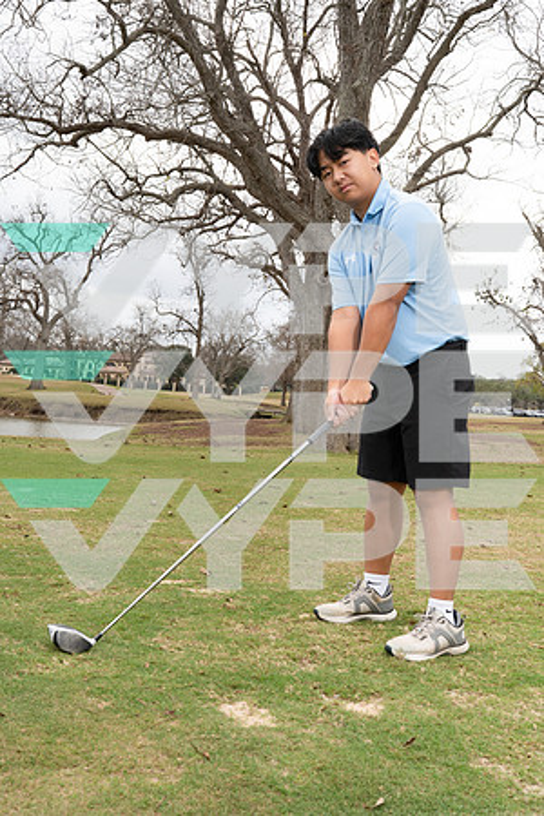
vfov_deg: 47.4
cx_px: 272
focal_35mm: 41
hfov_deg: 32.6
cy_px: 408
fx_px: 929
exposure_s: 1/250
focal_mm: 41
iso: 400
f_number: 10
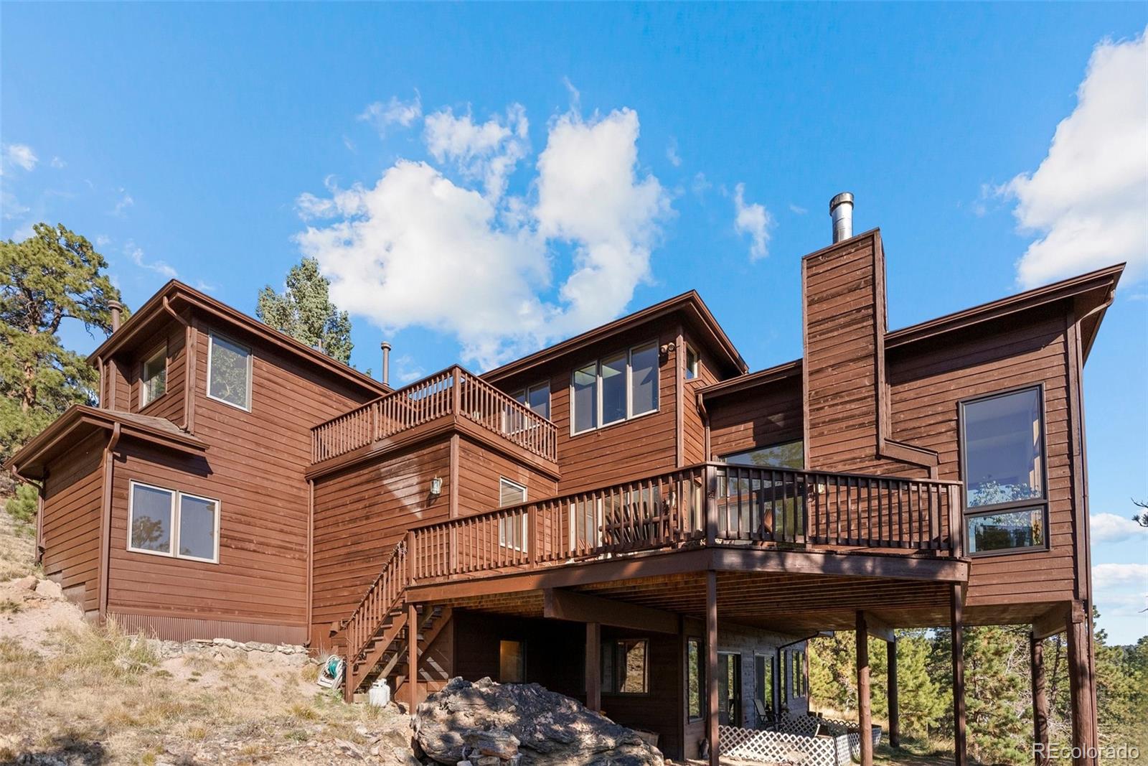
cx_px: 574
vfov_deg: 73.8
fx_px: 510
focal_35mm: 16
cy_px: 383
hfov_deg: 96.7
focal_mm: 16
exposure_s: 1/640
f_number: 8
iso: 500
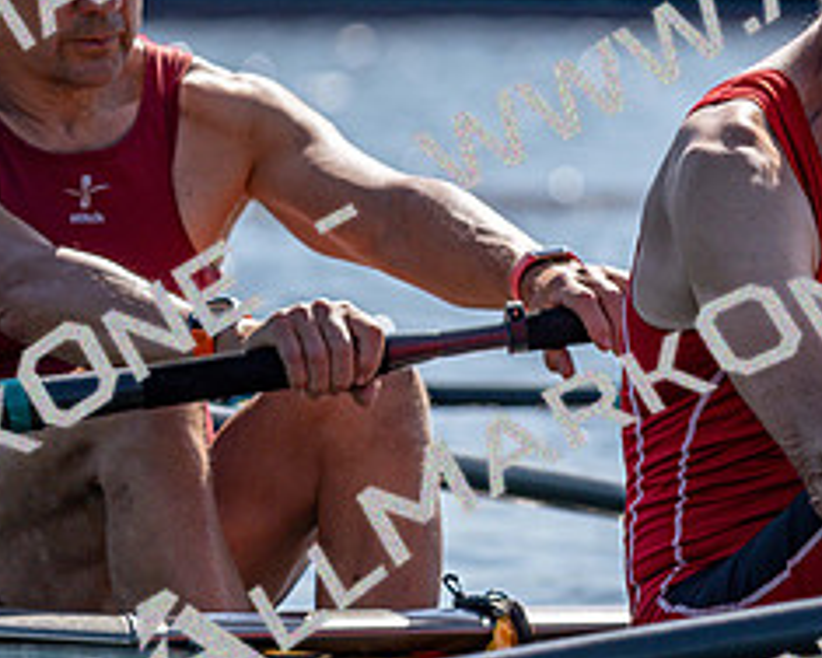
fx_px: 16640
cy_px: 201
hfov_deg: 2.8
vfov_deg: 2.3
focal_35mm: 684
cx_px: 846
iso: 320
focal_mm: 295
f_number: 5.6
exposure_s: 1/2000
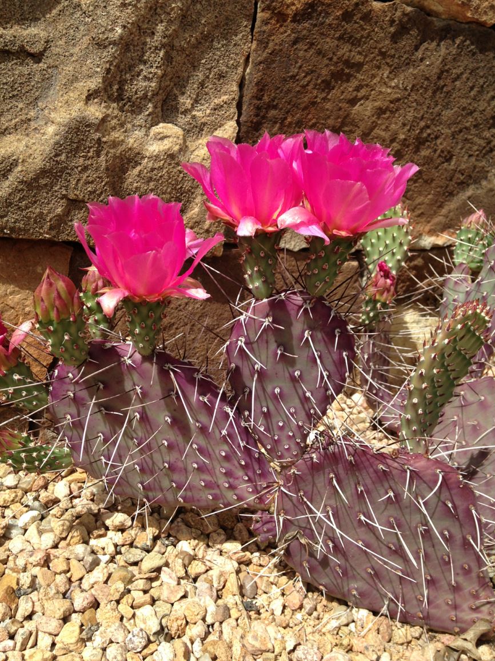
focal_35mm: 33
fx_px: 629
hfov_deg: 42.9
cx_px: 248
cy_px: 330
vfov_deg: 55.4
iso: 50
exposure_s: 1/1261
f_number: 2.4
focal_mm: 4.12
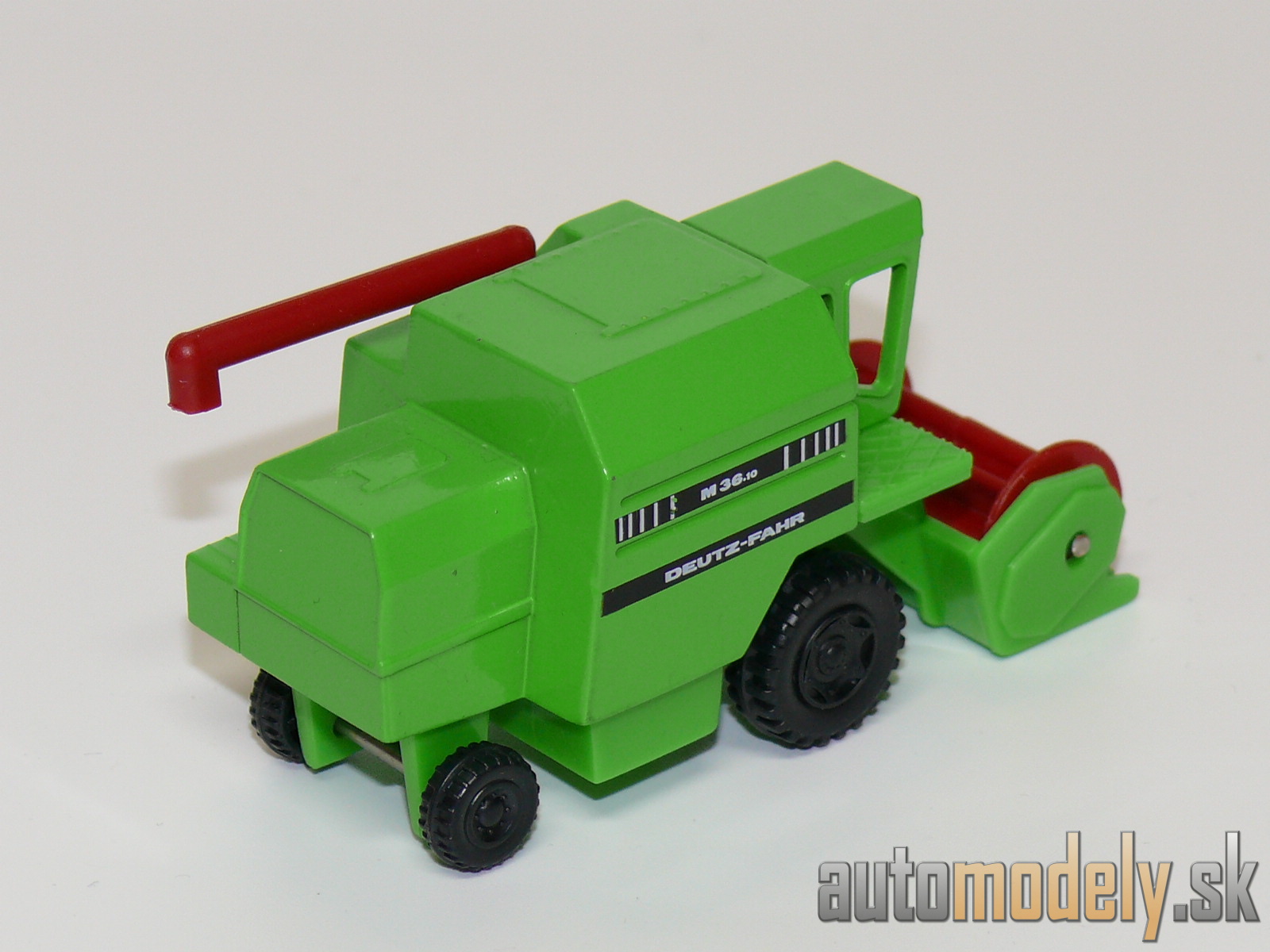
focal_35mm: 139
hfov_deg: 14.2
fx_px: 5100
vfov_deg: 10.7
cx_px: 635
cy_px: 476
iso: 100
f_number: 3.2
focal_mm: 16.4
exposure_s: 1/30
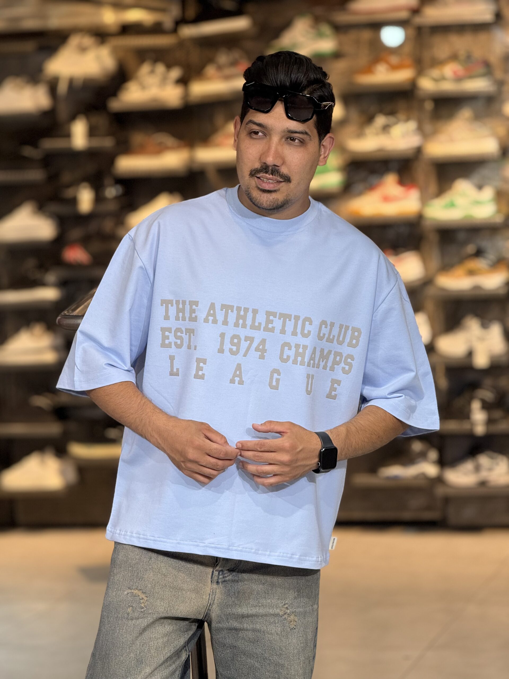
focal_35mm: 120
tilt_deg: -4.3
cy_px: 340
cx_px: 254
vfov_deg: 16.4
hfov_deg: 12.3
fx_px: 2353
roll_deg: +2.4
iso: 125
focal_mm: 15.66
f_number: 2.8
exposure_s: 1/100
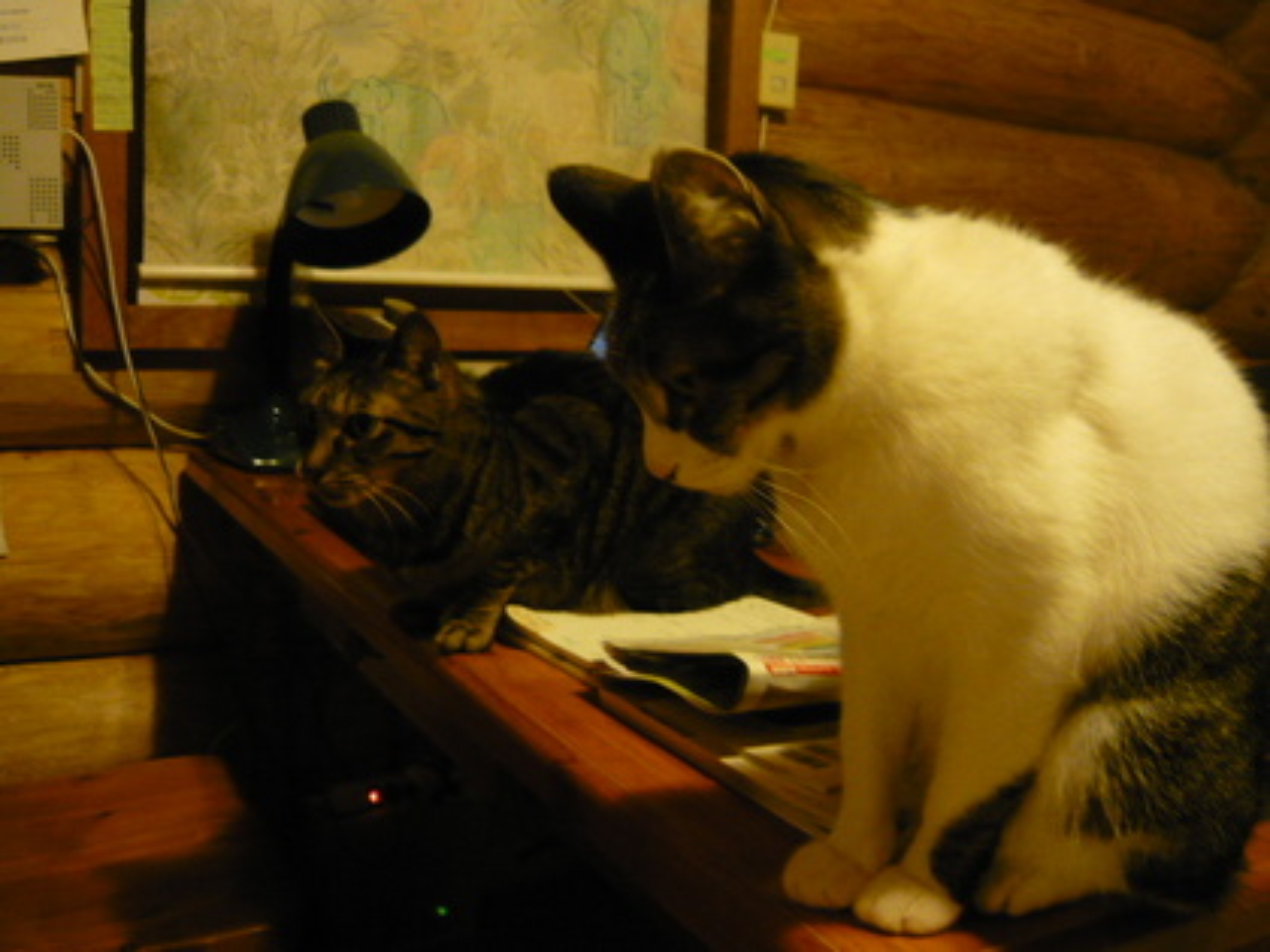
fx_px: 1211
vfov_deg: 42.9
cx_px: 635
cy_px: 476
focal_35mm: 33
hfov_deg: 55.4
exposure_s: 1/10
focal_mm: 5.5
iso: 400
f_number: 2.8
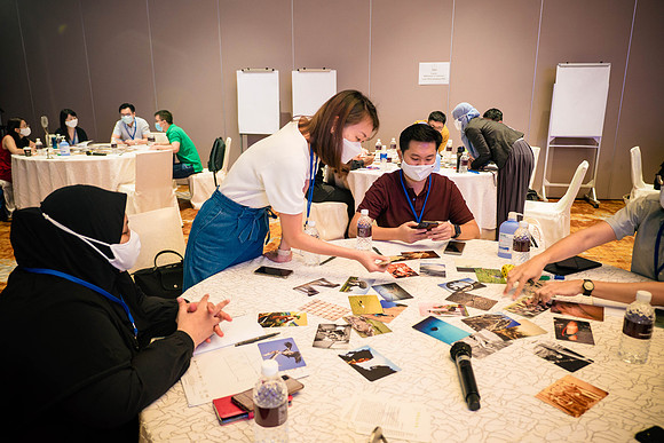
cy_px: 222
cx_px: 332
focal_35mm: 25
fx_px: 460
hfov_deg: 71.6
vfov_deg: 51.4
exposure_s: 1/80
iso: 640
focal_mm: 12
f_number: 1.7
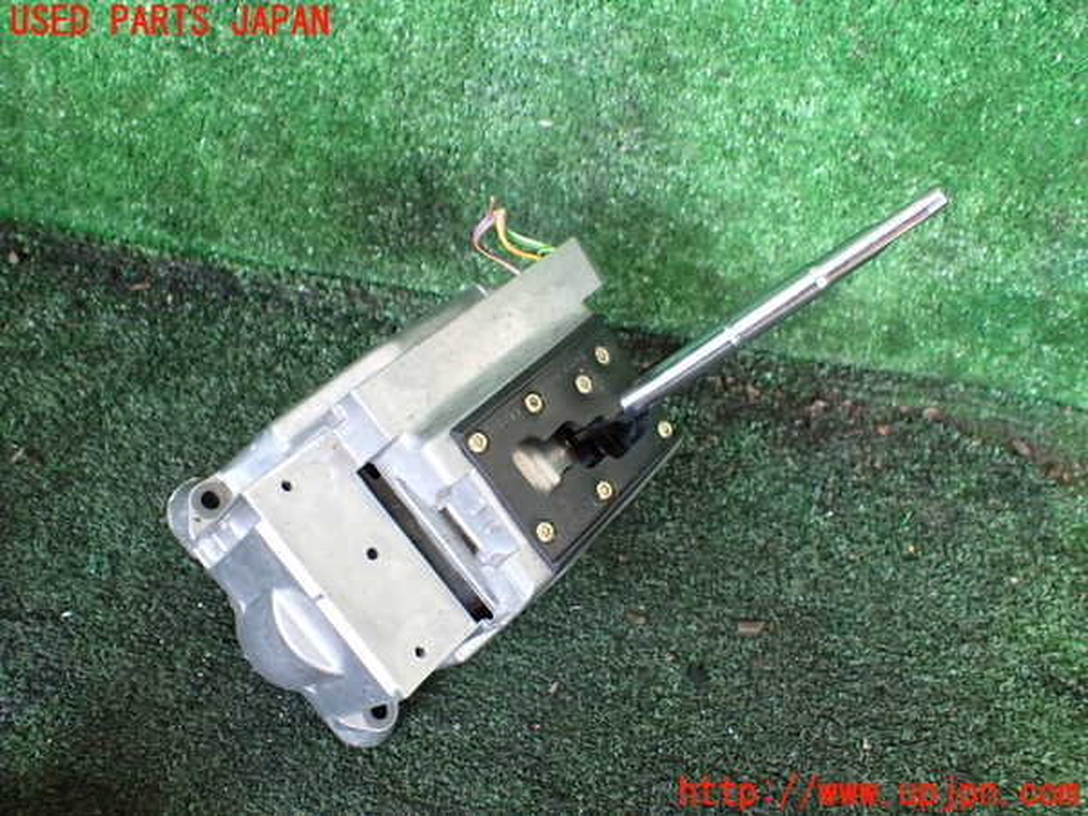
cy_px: 408
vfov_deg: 46.8
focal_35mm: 30
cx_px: 544
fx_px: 943
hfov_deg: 60.0
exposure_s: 1/125
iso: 640
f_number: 2.3
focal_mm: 5.4
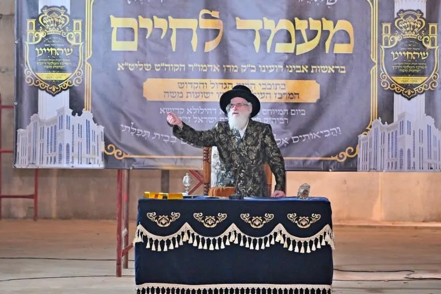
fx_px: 1899
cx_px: 226
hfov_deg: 13.2
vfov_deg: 8.9
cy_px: 110
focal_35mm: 155
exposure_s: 1/200
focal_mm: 120
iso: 1600
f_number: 4
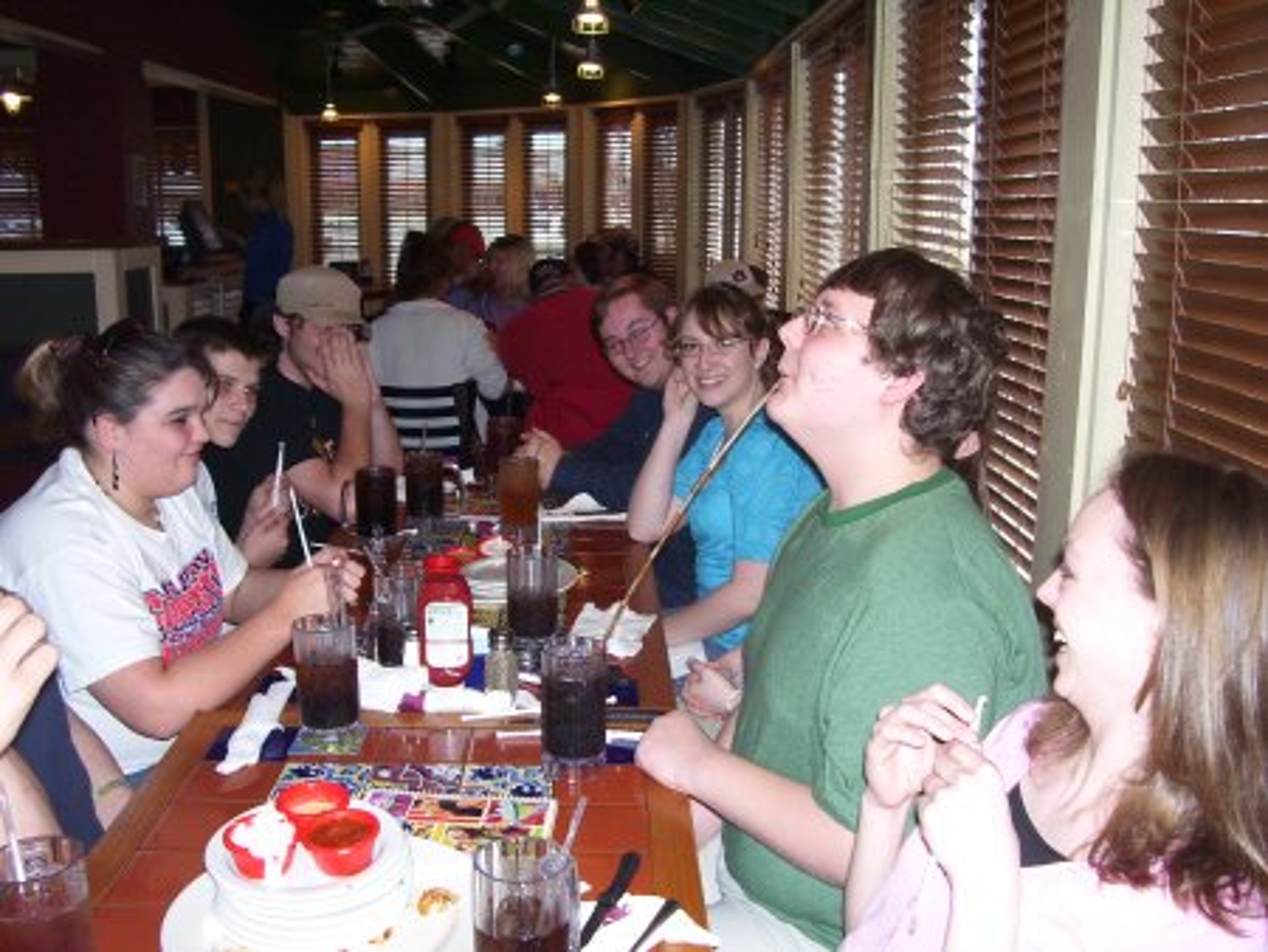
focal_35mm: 34
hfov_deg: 53.9
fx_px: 1246
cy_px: 476
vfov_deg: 41.8
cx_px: 634
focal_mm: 5.6
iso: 80
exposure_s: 1/60
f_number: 2.7
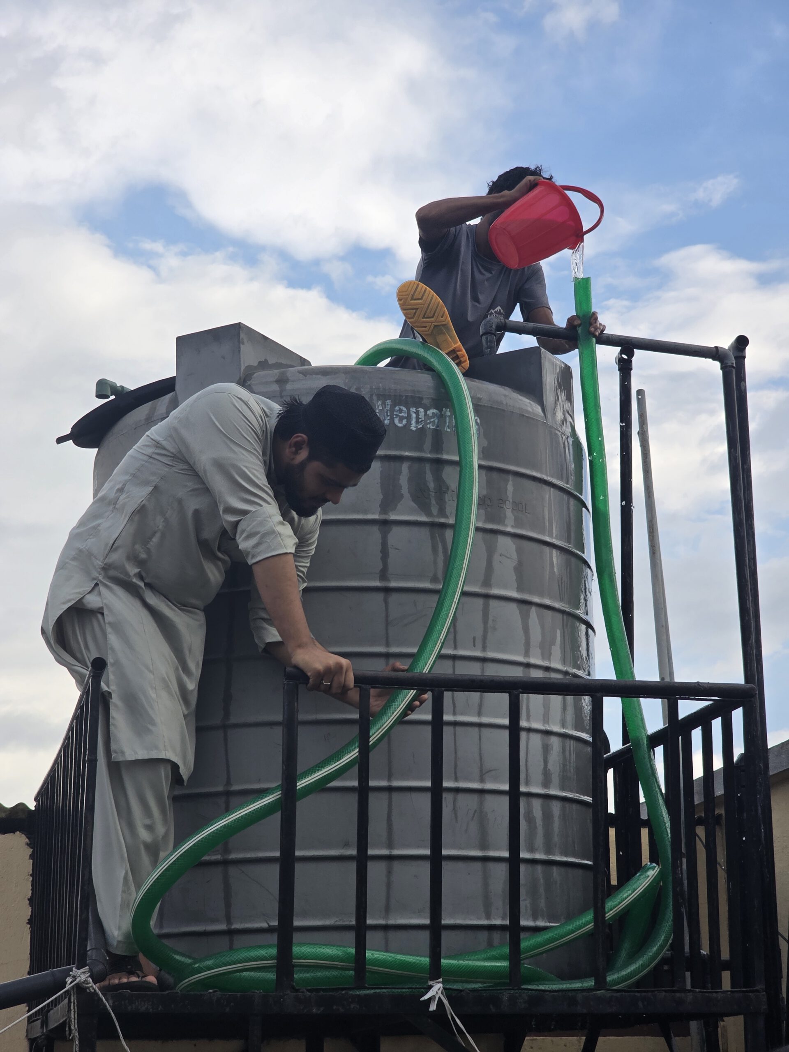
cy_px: 526
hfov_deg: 21.3
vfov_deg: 28.2
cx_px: 394
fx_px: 2097
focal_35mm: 69
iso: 50
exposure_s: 1/1157
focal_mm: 7.9
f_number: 2.4
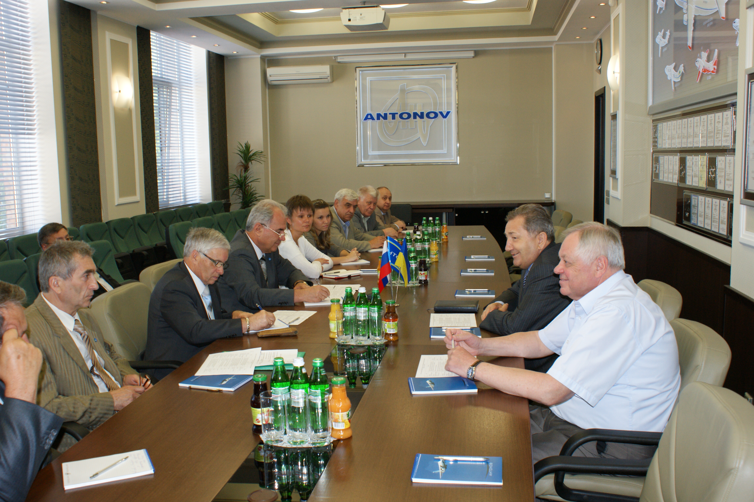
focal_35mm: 33
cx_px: 377
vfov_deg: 39.9
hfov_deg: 57.3
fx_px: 691
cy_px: 251
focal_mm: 22
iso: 400
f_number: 5.6
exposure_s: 1/60
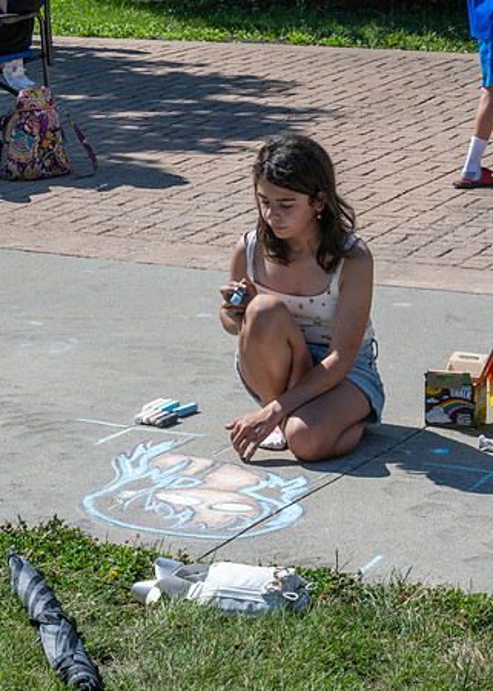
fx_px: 2426
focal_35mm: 124
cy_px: 275
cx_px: 129
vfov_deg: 16.2
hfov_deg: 11.6
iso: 200
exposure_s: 1/200
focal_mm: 70
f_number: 18
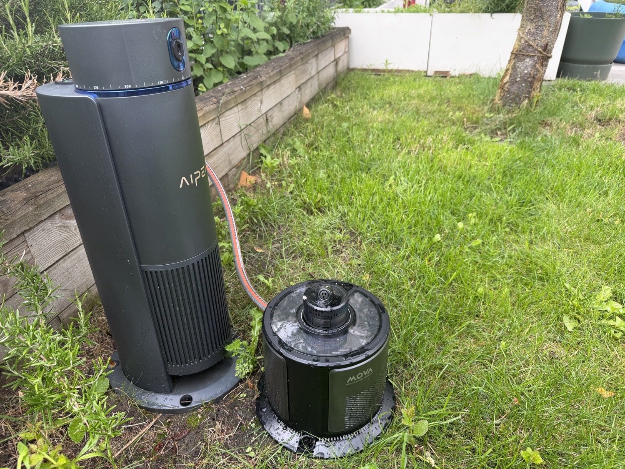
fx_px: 433
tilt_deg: -30.1
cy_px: 234
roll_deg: +2.3
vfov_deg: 56.8
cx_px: 312
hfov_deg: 71.6
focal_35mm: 24
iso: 50
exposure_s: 1/143
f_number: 1.78
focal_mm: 6.76
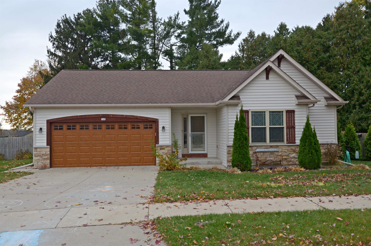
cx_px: 186
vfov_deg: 36.7
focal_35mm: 36
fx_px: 370
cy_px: 123
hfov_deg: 53.2
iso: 400
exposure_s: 1/60
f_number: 8
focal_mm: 24
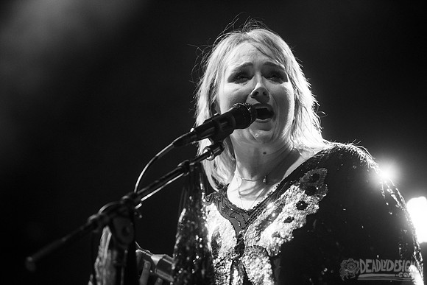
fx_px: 1898
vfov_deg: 8.6
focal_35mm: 160
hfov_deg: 12.8
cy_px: 142
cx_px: 214
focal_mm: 160
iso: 2500
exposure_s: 1/400
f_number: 3.2
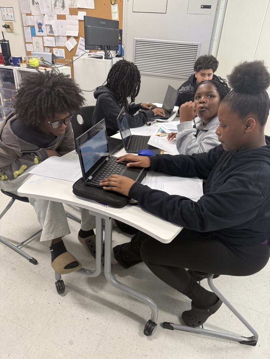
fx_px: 250
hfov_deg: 56.8
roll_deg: -1.7
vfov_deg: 71.6
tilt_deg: -27.0
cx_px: 135
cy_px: 180
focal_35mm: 24
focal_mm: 6.76
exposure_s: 1/60
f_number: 1.78
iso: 125
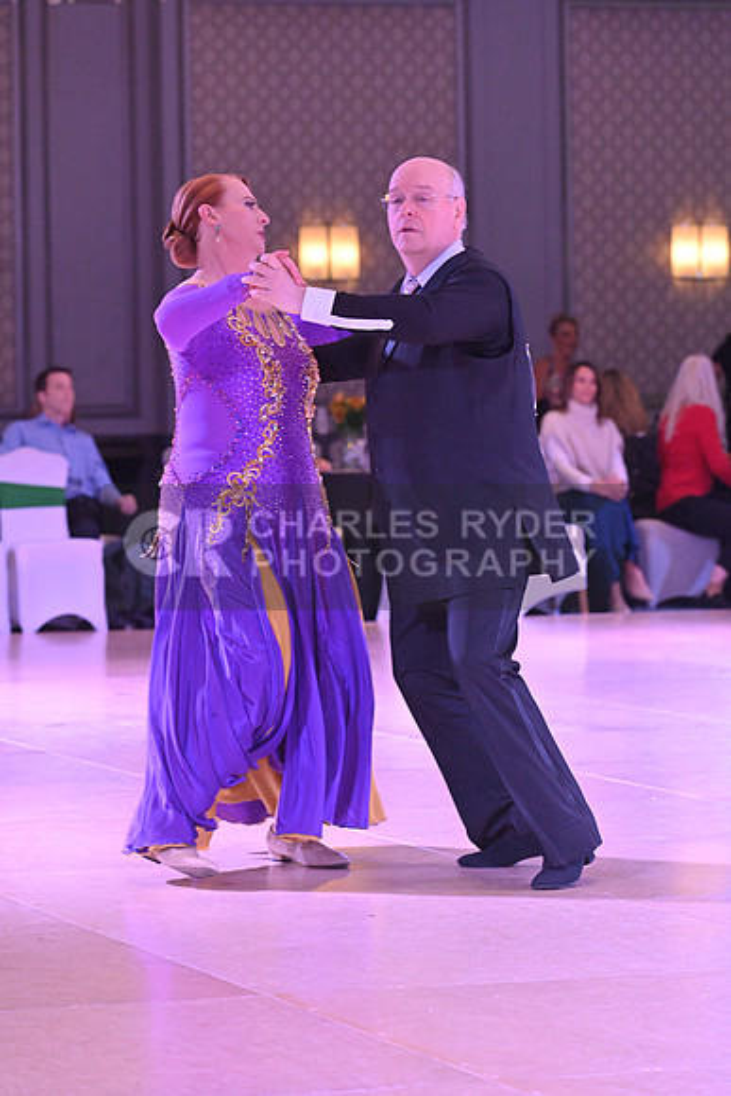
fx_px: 4413
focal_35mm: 145
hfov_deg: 9.5
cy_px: 548
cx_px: 366
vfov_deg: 14.2
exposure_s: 1/400
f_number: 6.3
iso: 6400
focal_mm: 145
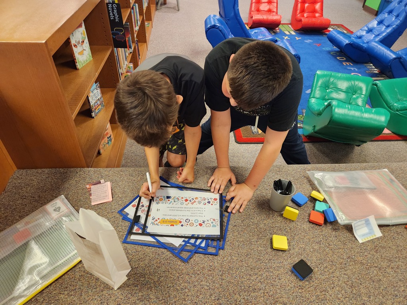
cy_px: 152
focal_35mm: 23
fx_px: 270
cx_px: 204
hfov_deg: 73.9
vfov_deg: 58.9
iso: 1000
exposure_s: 1/120
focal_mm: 5.4
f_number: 1.8
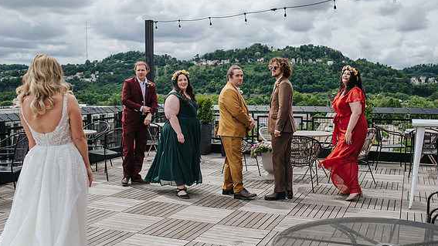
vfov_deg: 29.7
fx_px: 465
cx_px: 223
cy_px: 138
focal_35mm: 40
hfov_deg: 50.5
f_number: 3.5
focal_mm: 35
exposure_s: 1/1250
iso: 125
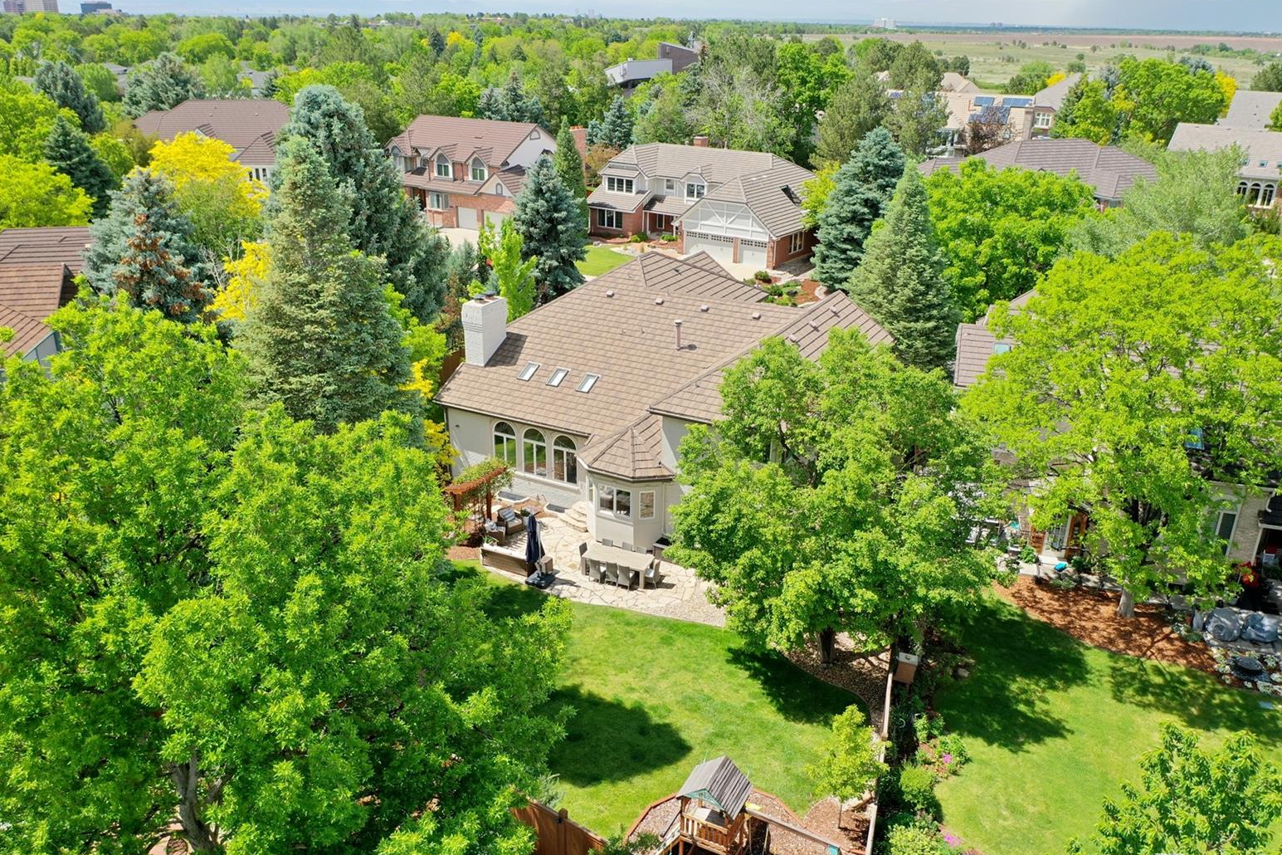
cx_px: 625
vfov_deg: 45.0
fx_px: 1033
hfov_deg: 63.6
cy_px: 437
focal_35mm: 29
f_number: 3.5
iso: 100
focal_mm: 10.26
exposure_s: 1/50
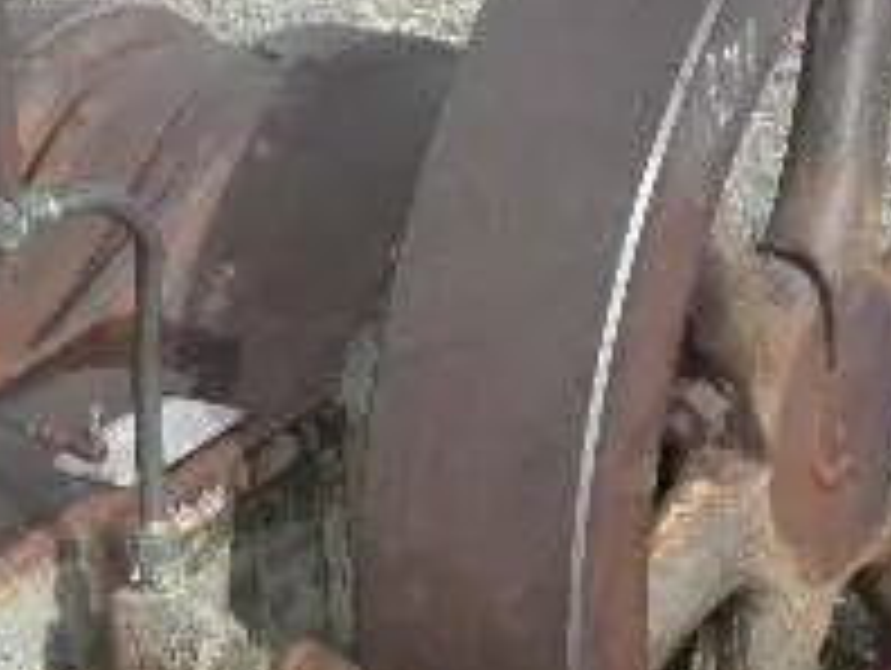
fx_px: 3659
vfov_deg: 10.4
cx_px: -54
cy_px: 558
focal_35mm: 142
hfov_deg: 13.6
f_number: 3.4
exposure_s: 1/400
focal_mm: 7.9
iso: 64
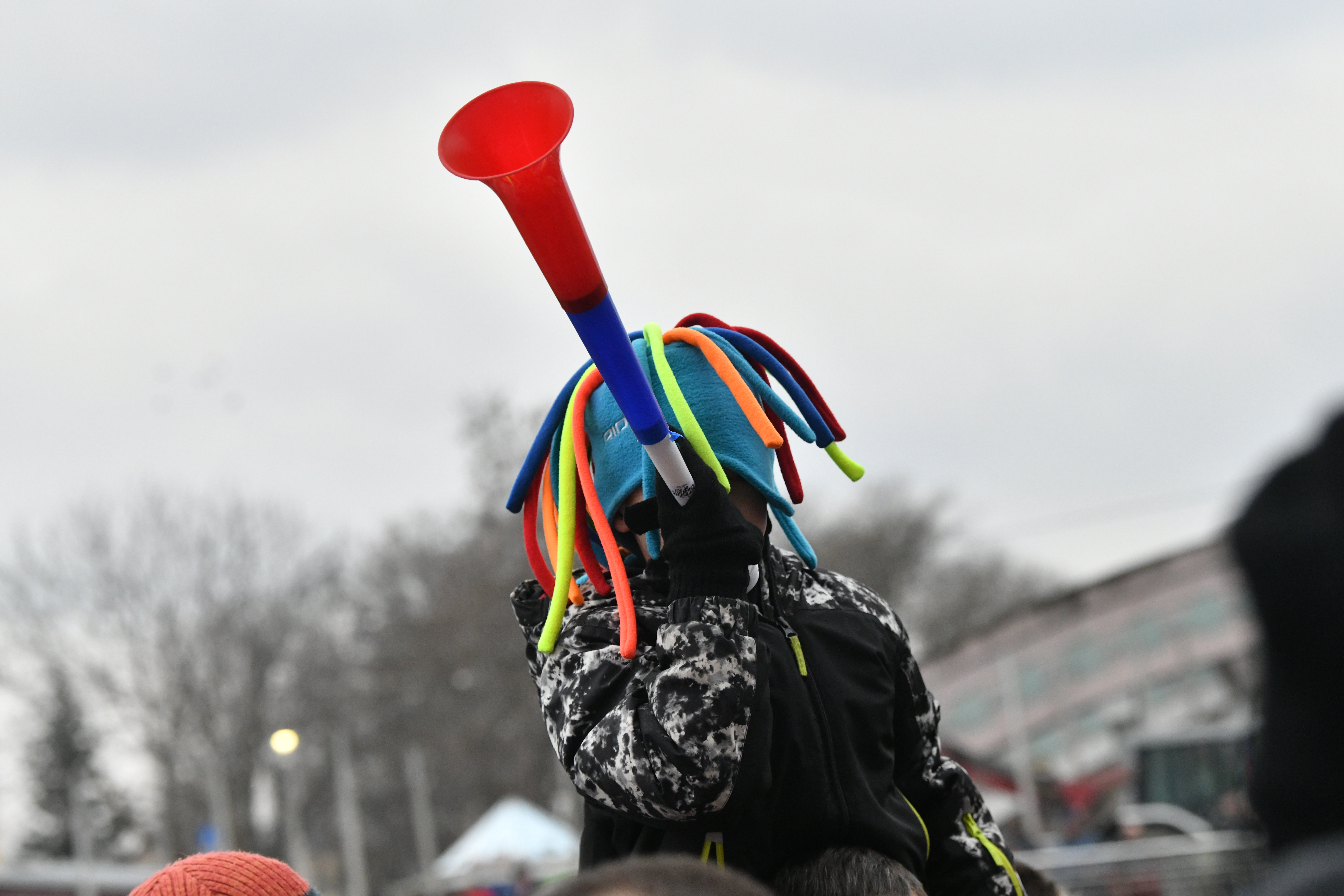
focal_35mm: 110
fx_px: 4106
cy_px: 448
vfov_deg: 12.5
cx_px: 672
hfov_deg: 18.6
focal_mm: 110
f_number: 5.6
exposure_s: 1/8000
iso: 3200
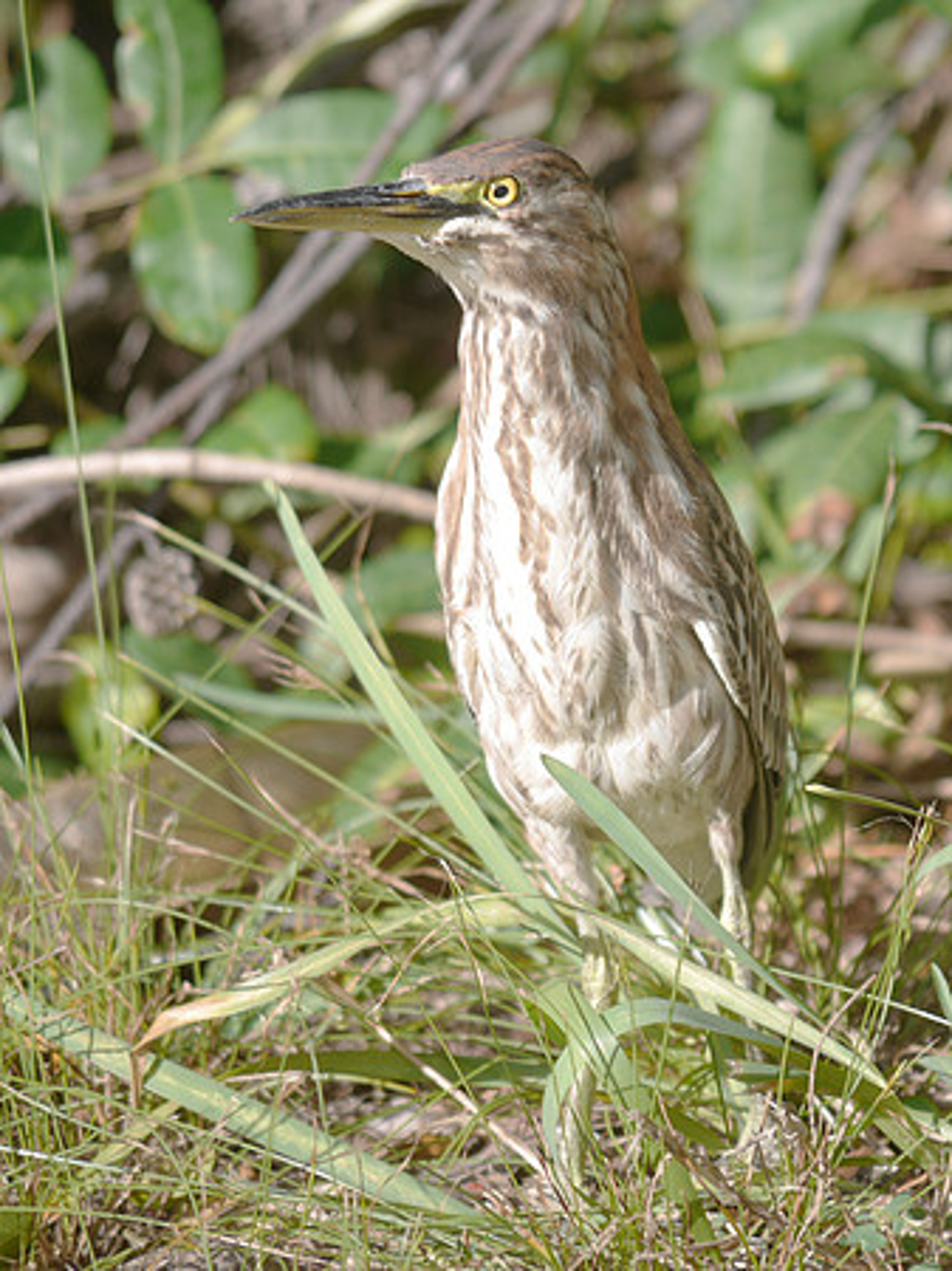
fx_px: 20554
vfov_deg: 3.5
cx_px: 476
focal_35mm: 560
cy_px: 636
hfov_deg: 2.7
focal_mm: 280
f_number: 6.3
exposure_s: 1/320
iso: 200
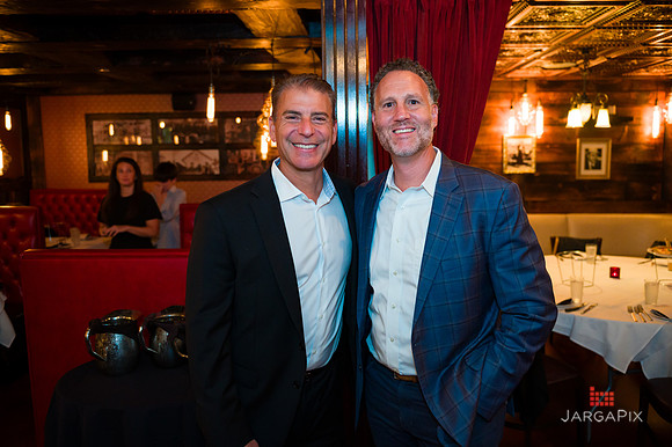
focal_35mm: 30
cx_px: 354
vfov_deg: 44.0
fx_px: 553
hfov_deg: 62.5
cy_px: 212
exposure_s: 1/200
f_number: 3.2
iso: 1250
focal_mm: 28
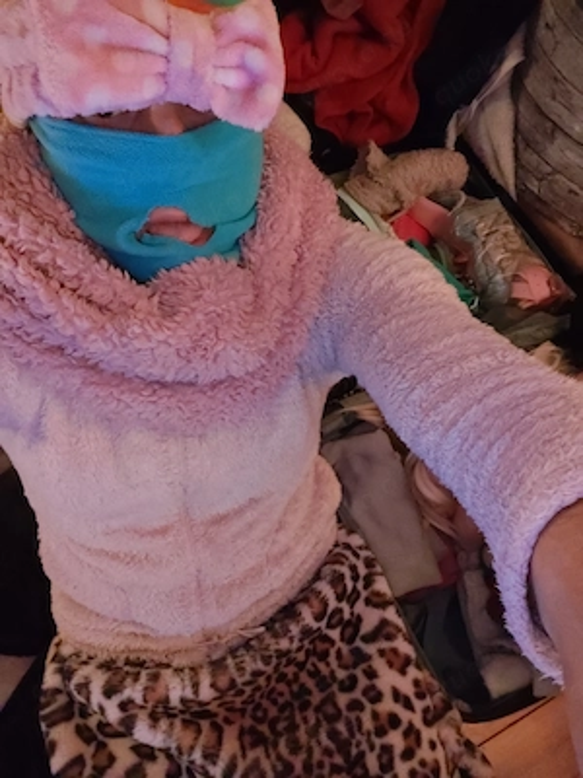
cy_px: 389
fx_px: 472
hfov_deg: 63.4
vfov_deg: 79.0
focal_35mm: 21
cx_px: 292
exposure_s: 1/12.5
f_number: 2
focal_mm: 2.83
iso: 3200
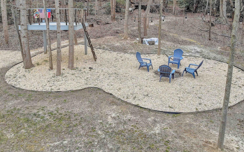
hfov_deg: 61.1
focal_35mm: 31
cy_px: 54
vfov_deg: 40.2
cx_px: 112
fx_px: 206
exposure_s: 1/43
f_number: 2.8
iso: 100
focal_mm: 4.5
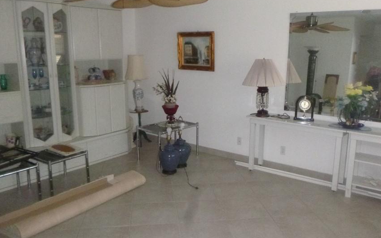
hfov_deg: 59.7
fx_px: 332
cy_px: 123
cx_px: 193
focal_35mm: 32
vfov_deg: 39.4
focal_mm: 4.5
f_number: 3.9
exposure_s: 1/60
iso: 800
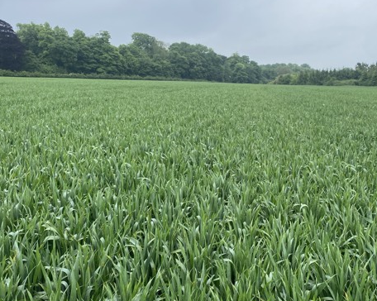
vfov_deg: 38.2
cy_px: 142
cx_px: 222
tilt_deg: -4.1
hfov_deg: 46.7
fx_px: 435
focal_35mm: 39
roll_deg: +1.1
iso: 32
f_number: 1.8
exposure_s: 1/919
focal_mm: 4.25
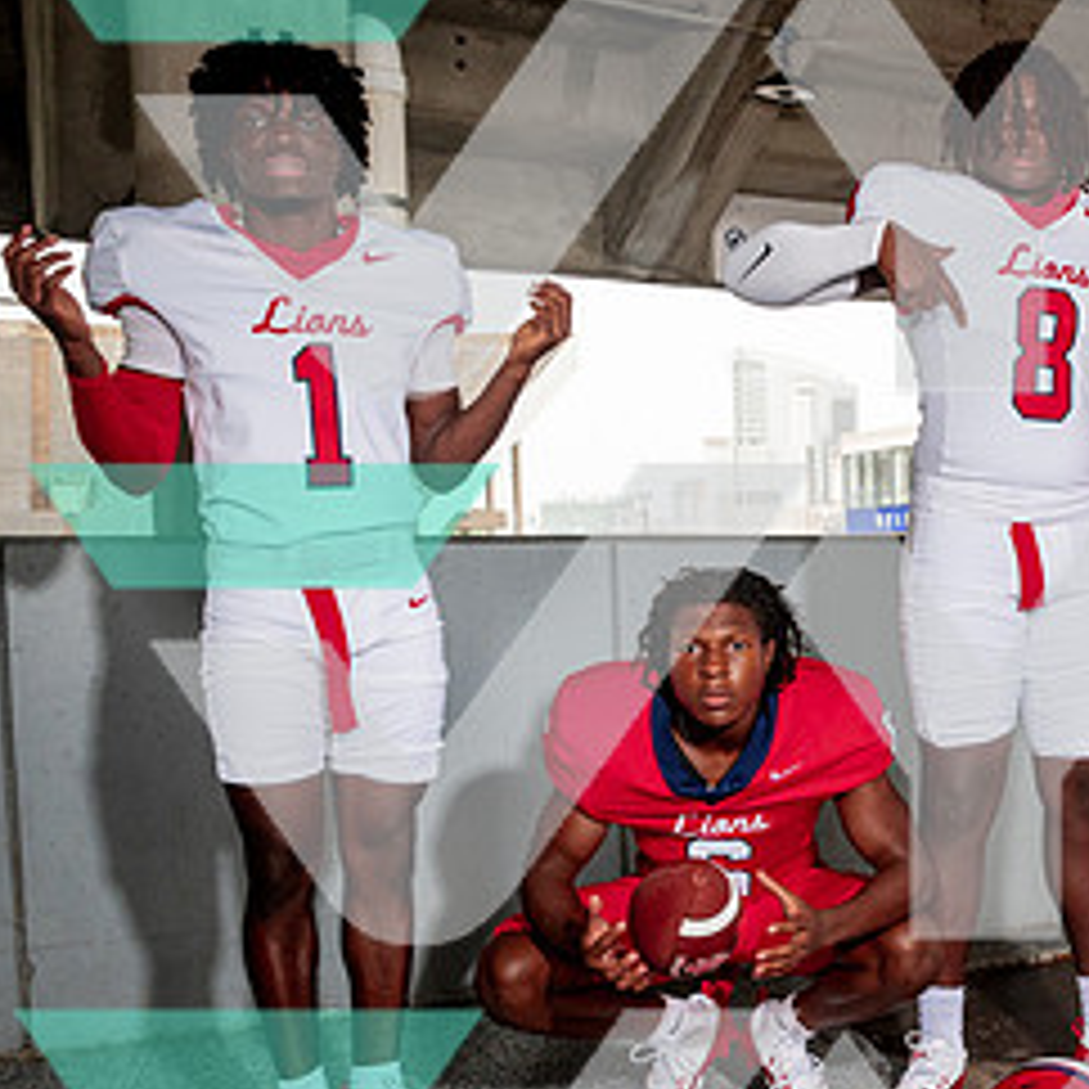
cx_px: 1174
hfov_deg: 30.2
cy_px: 704
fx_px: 1815
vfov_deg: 33.2
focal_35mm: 51
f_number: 7.1
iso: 800
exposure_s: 1/200
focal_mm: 24
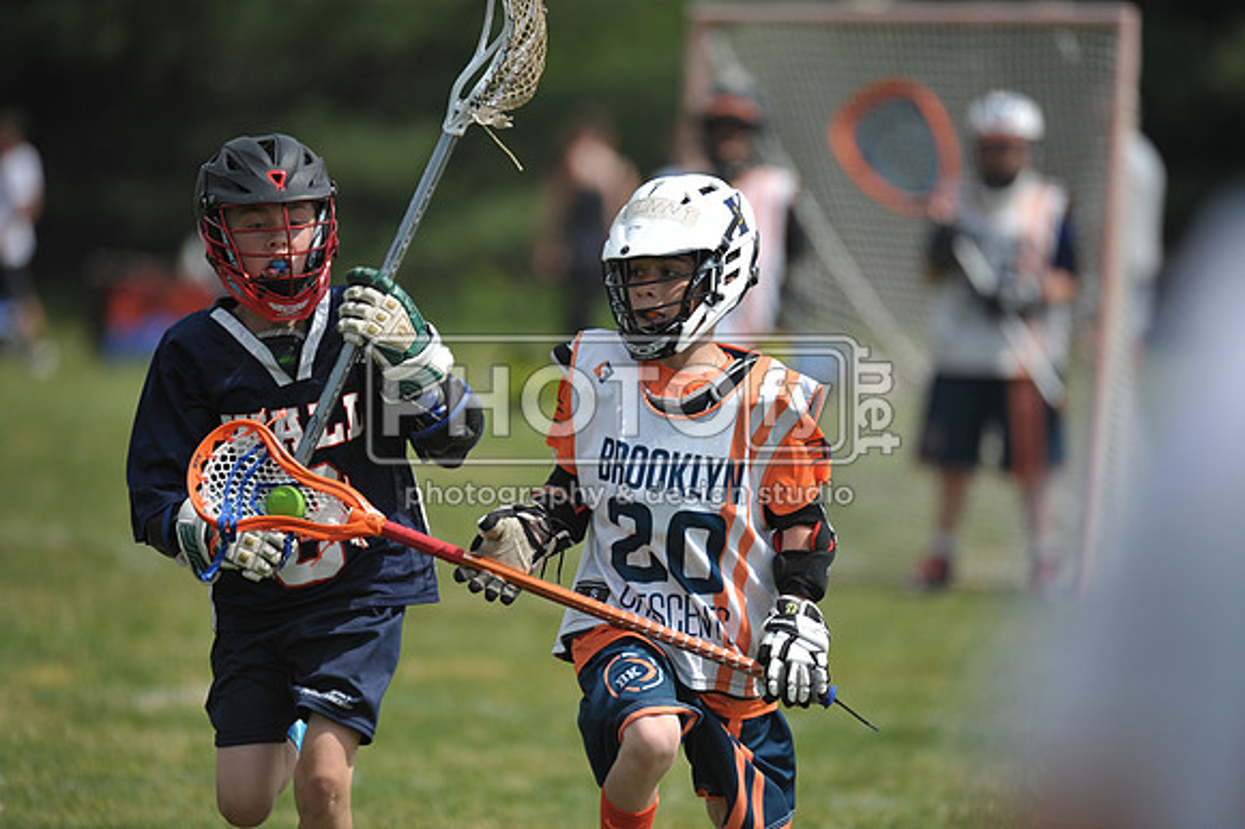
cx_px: 622
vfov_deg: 3.4
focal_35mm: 400
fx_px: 13825
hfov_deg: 5.2
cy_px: 414
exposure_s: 1/4000
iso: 640
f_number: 4
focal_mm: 400
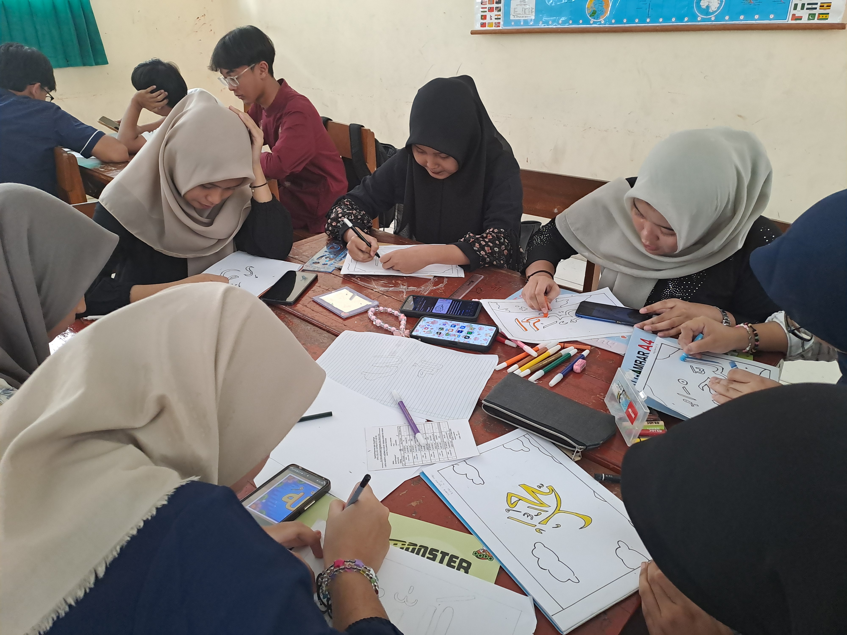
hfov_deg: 69.4
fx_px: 612
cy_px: 318
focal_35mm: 25
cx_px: 424
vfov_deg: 54.9
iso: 250
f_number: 1.8
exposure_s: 1/33
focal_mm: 4.65
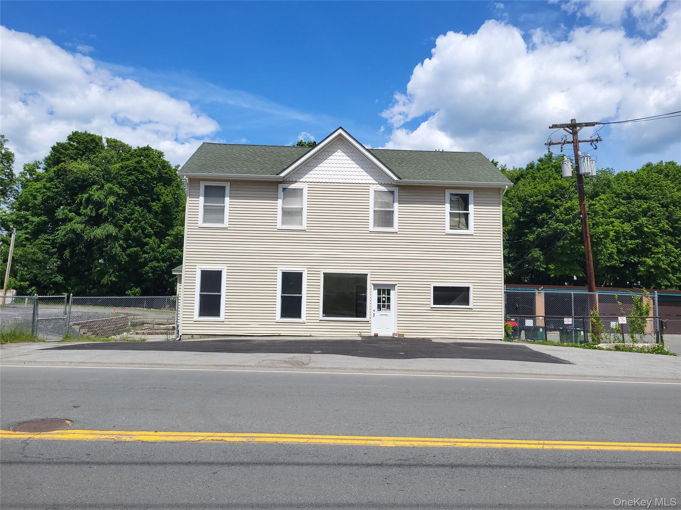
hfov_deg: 67.3
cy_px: 255
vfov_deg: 53.1
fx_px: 511
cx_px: 340
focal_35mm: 26
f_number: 1.8
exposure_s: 1/2805
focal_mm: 5.4
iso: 40
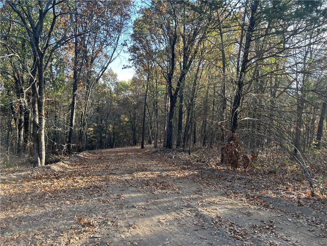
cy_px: 123
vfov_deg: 53.1
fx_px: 246
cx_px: 164
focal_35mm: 26
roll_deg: -2.9
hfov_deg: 67.3
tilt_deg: -1.9
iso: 50
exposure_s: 1/287
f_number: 1.5
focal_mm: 5.7
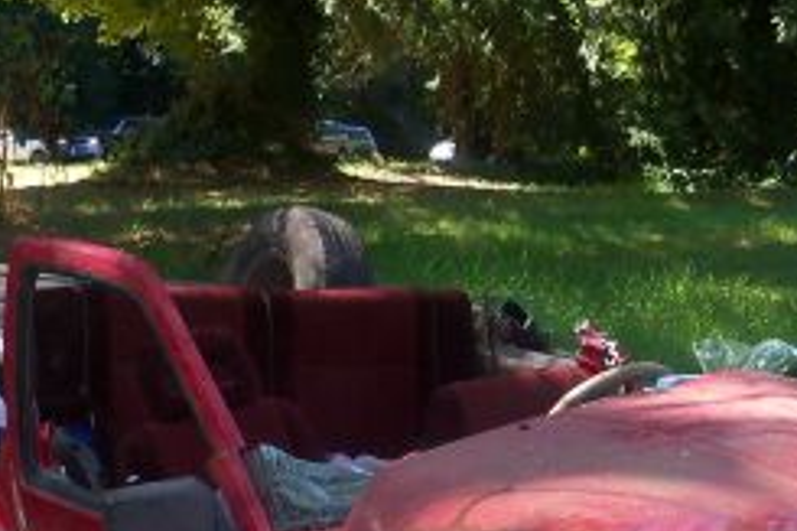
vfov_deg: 13.8
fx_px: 2102
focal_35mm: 95
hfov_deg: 21.0
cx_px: 716
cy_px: 720
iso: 100
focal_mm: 6.2
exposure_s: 1/125
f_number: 3.5
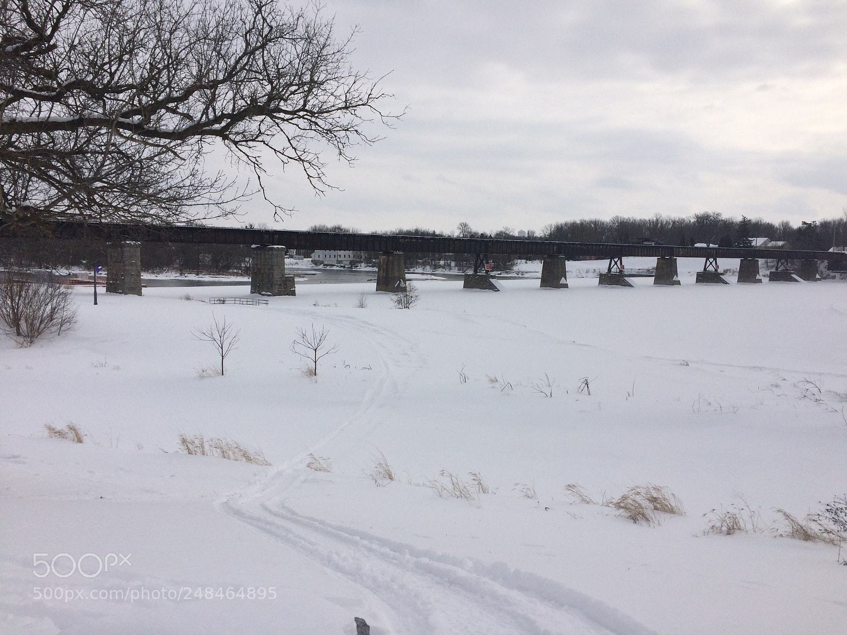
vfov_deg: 48.2
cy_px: 318
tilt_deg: -5.9
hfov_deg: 61.7
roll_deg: +0.2
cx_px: 424
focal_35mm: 29
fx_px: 710
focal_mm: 4.15
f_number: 2.2
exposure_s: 1/5882
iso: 32
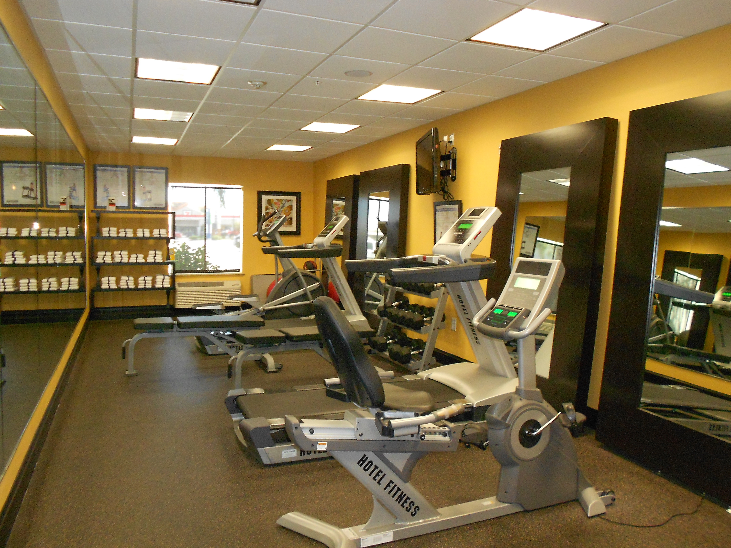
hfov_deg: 61.7
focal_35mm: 29
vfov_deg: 48.2
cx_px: 366
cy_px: 274
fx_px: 612
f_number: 3.4
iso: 500
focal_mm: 5.1
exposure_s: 1/25
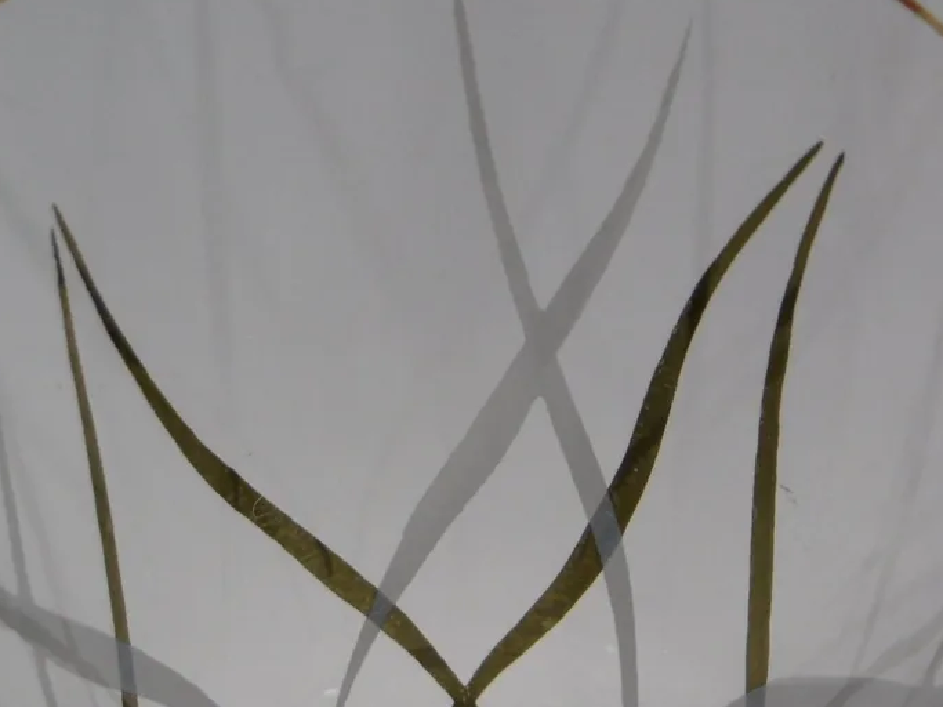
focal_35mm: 89
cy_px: 378
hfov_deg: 22.0
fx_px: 2424
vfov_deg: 16.6
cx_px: 435
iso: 100
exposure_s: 1/40
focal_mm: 6.8
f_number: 3.7
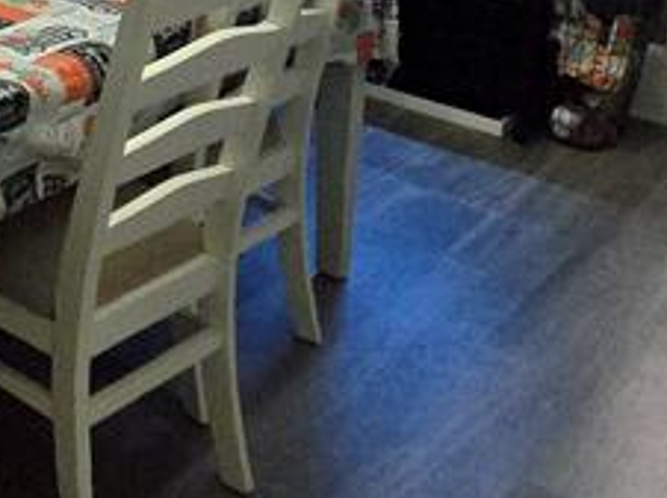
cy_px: -245
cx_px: -375
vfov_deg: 21.0
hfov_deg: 24.3
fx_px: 1136
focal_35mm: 59
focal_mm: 2.2
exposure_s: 1/60.2
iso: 1600
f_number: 2.2
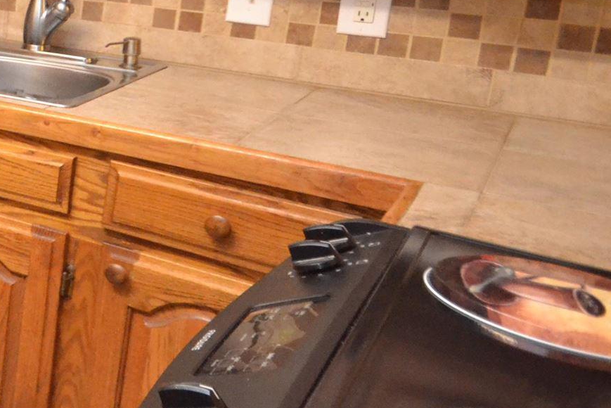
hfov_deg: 25.5
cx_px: -356
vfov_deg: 24.4
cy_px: 2
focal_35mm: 53
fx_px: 900
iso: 2500
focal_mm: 10
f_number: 3.5
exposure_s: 1/60
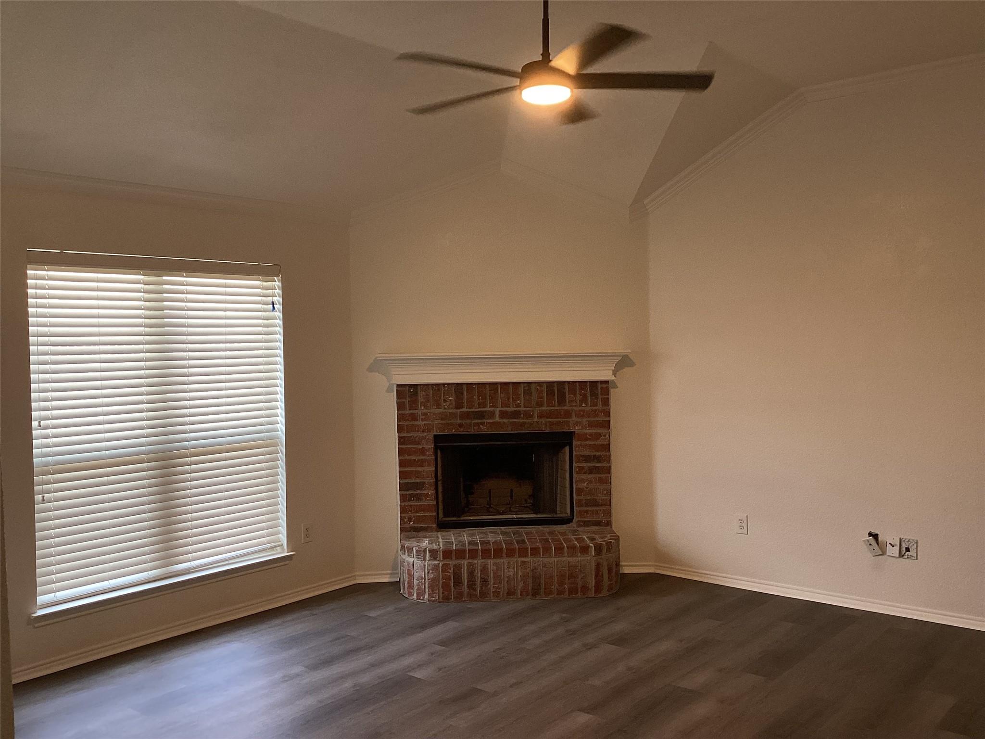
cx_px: 492
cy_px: 370
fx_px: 882
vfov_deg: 45.4
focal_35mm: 31
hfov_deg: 58.4
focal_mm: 3.3
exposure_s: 1/60
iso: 64
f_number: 2.4
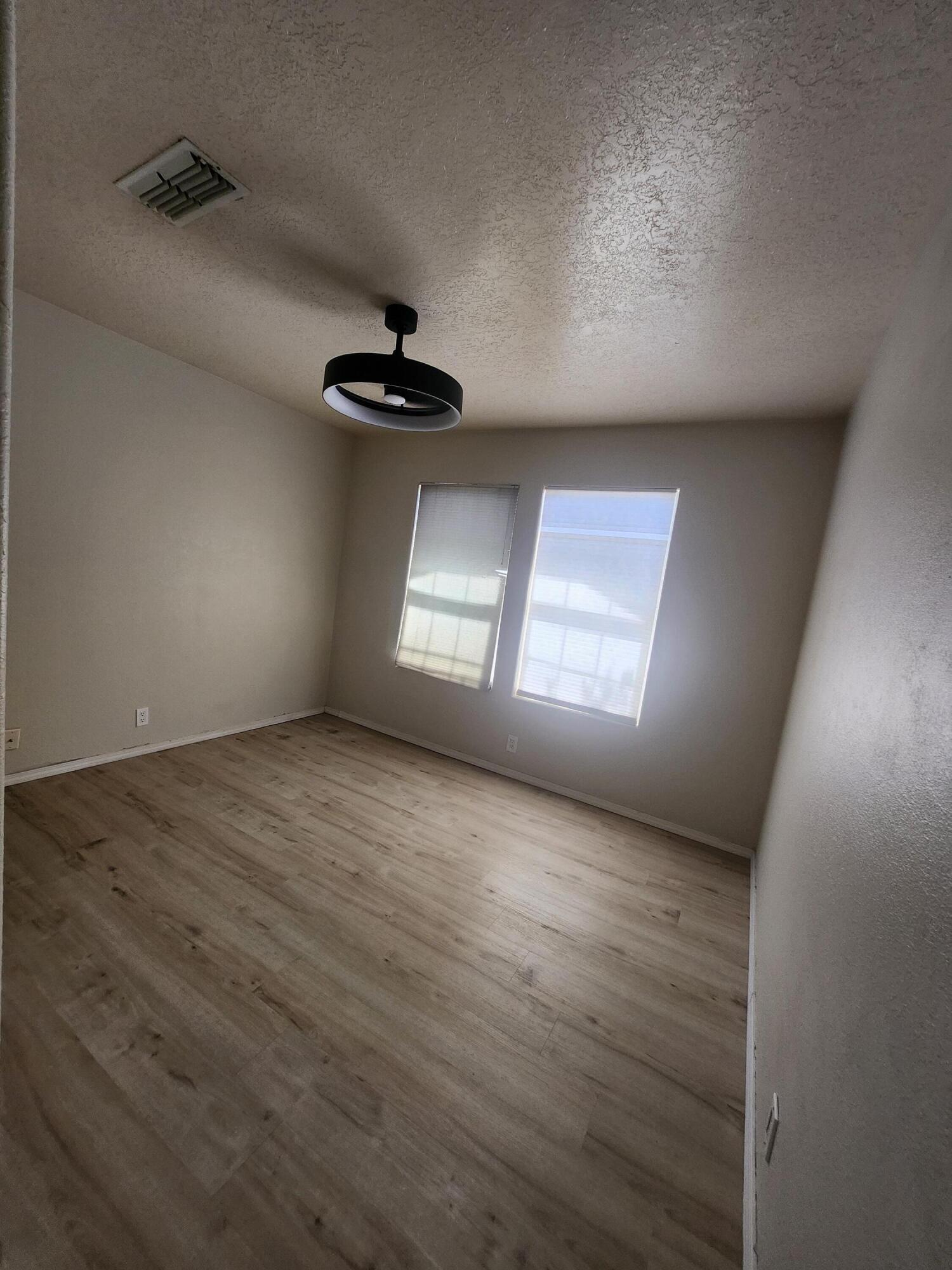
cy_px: 635
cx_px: 476
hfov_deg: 89.9
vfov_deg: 106.2
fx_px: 477
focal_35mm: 13
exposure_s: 1/60
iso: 80
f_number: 2.2
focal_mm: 1.74
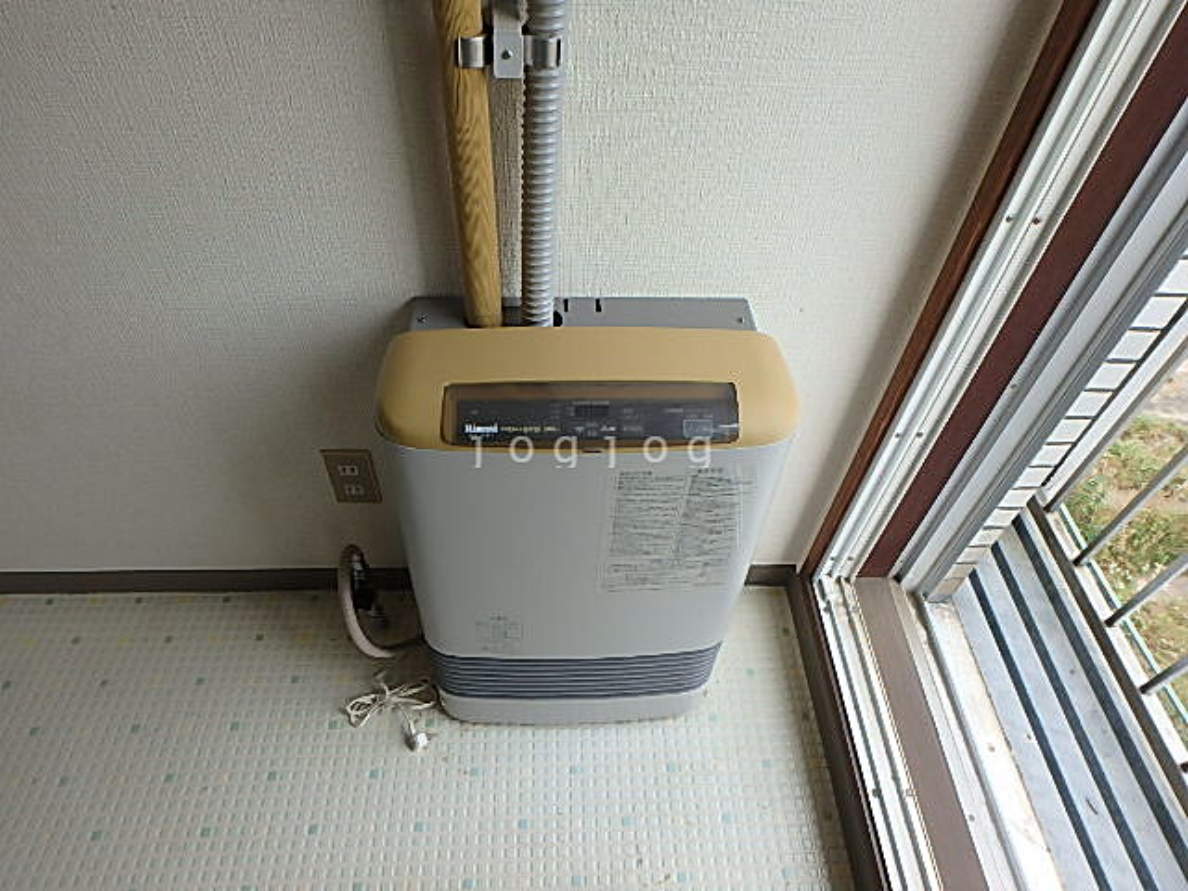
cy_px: 446
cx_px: 594
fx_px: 721
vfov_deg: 63.4
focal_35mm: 21
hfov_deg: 79.0
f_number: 3.5
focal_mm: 3.7
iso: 125
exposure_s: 1/200
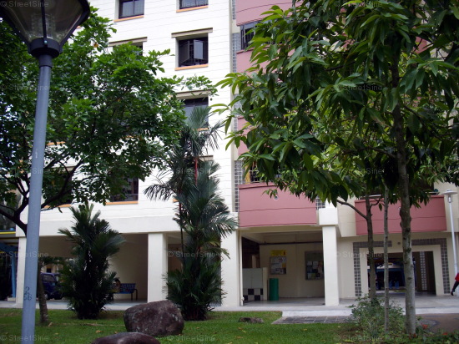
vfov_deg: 38.6
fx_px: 490
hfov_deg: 50.2
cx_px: 230
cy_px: 172
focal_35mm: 37
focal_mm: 6.2
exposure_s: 1/250
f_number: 2.8
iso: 80
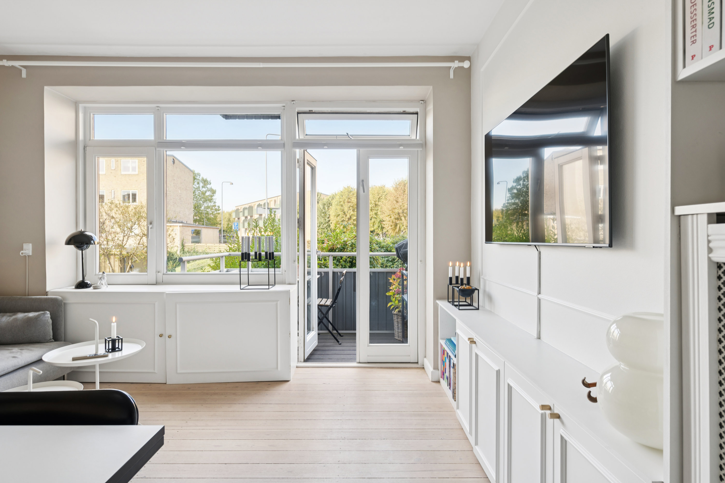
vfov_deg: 64.6
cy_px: 242
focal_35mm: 19
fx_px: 383
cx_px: 362
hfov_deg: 86.9
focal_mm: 19
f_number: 9
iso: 160
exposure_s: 1/25
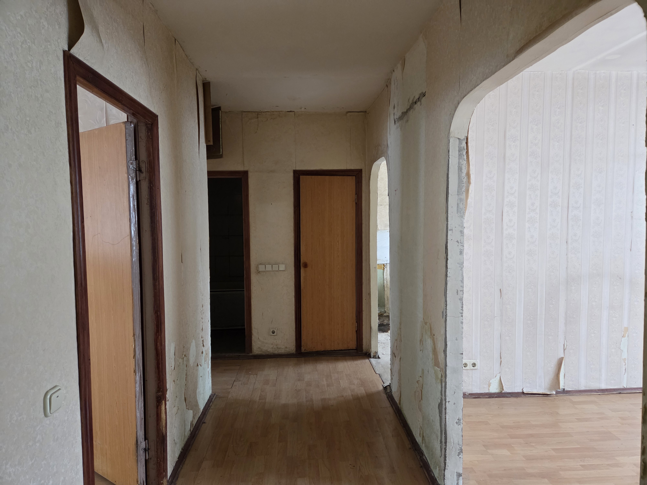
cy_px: 242
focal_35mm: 23
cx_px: 324
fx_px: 430
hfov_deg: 73.9
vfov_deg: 58.9
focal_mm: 5.4
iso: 800
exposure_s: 1/100
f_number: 1.8
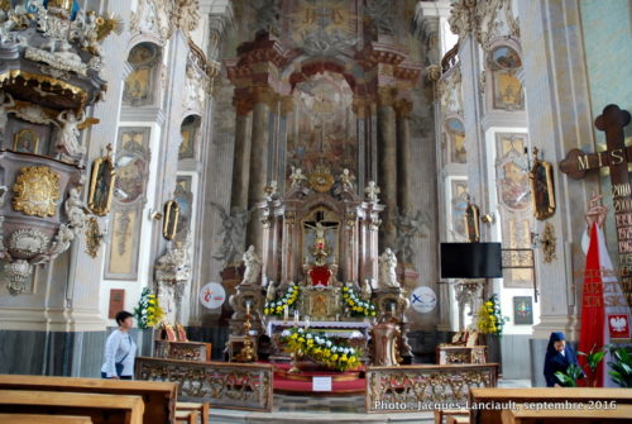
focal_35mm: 27
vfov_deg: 48.1
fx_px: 475
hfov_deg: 67.3
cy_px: 212
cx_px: 316
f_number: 3.5
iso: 800
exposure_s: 1/40
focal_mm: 18
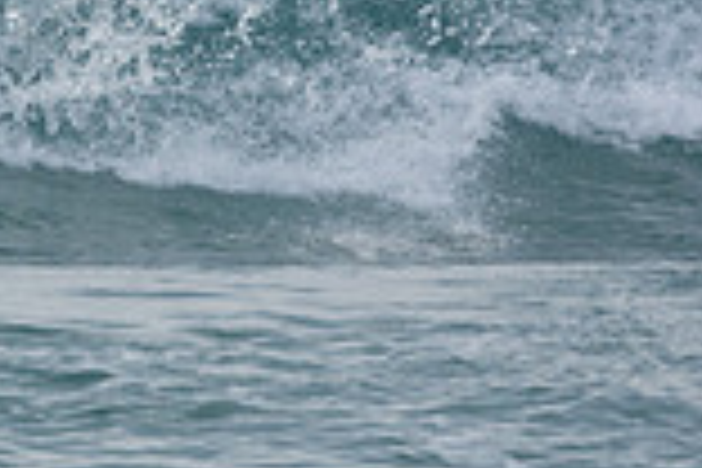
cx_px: -585
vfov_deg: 0.8
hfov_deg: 1.2
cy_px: -110
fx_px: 34707
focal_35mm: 1780
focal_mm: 320
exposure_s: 1/1600
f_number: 5.6
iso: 560
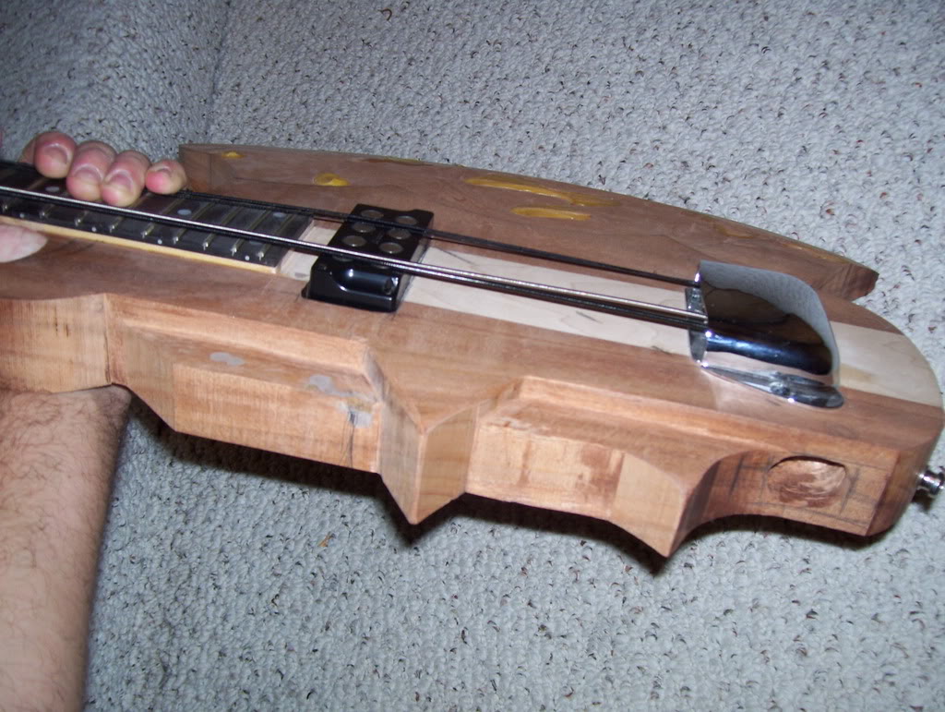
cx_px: 472
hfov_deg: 51.3
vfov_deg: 39.7
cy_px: 356
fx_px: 984
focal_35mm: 36
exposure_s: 1/60
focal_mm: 6
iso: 80
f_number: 2.7
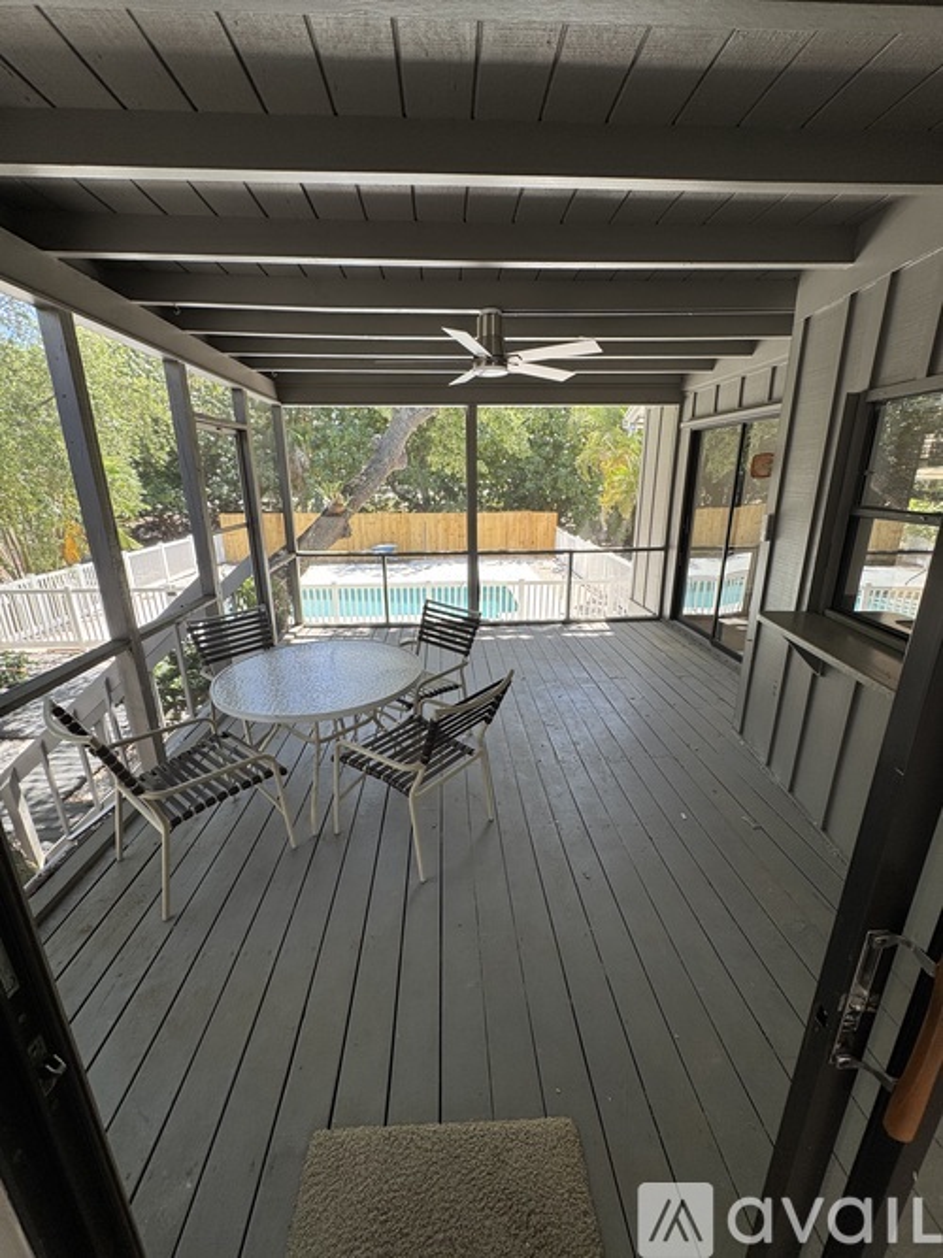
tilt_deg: -17.6
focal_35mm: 14
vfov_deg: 102.1
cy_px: 629
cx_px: 472
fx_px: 509
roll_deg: +1.6
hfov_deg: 85.7
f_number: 2.2
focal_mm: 2.22
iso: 40
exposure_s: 1/155
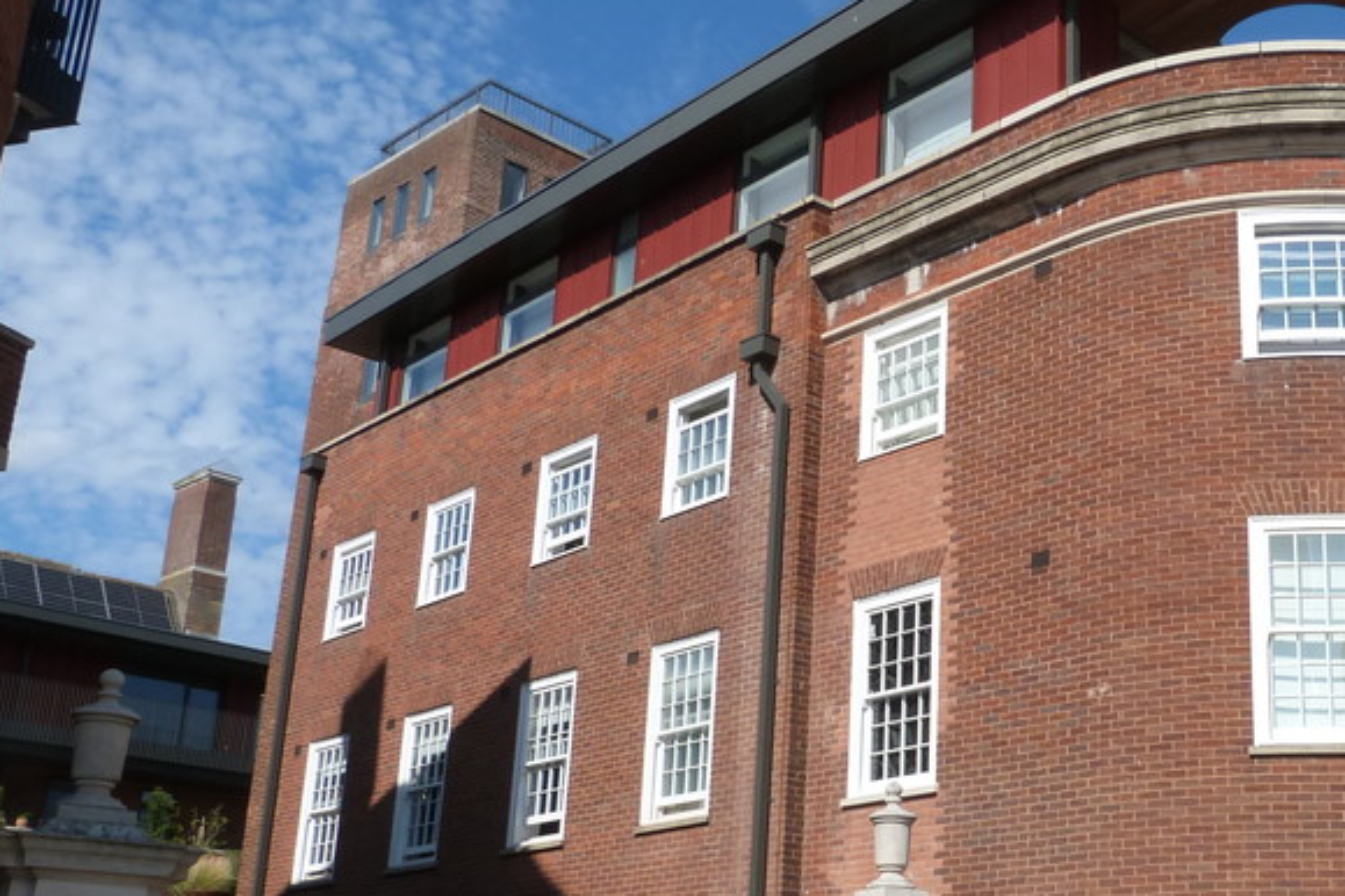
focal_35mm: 46
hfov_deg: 41.1
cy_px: 527
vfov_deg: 29.2
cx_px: 1052
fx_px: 1718
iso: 100
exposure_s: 1/500
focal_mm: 4.5
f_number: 5.6
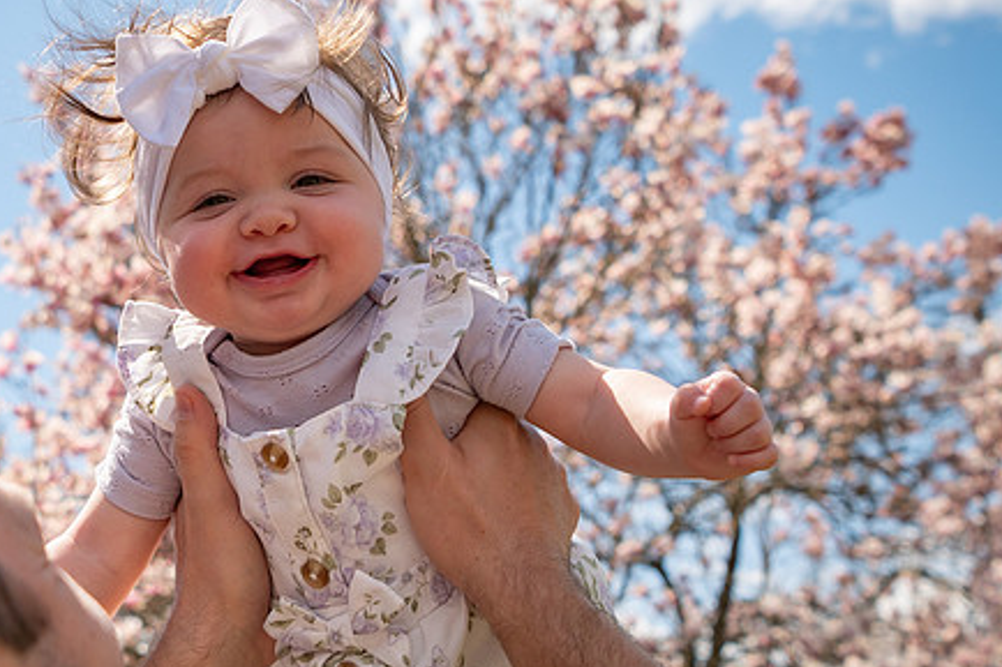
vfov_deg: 21.2
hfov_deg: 31.0
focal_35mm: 64
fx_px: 1781
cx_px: 273
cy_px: 293
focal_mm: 24
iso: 400
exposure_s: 1/8000
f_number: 3.5
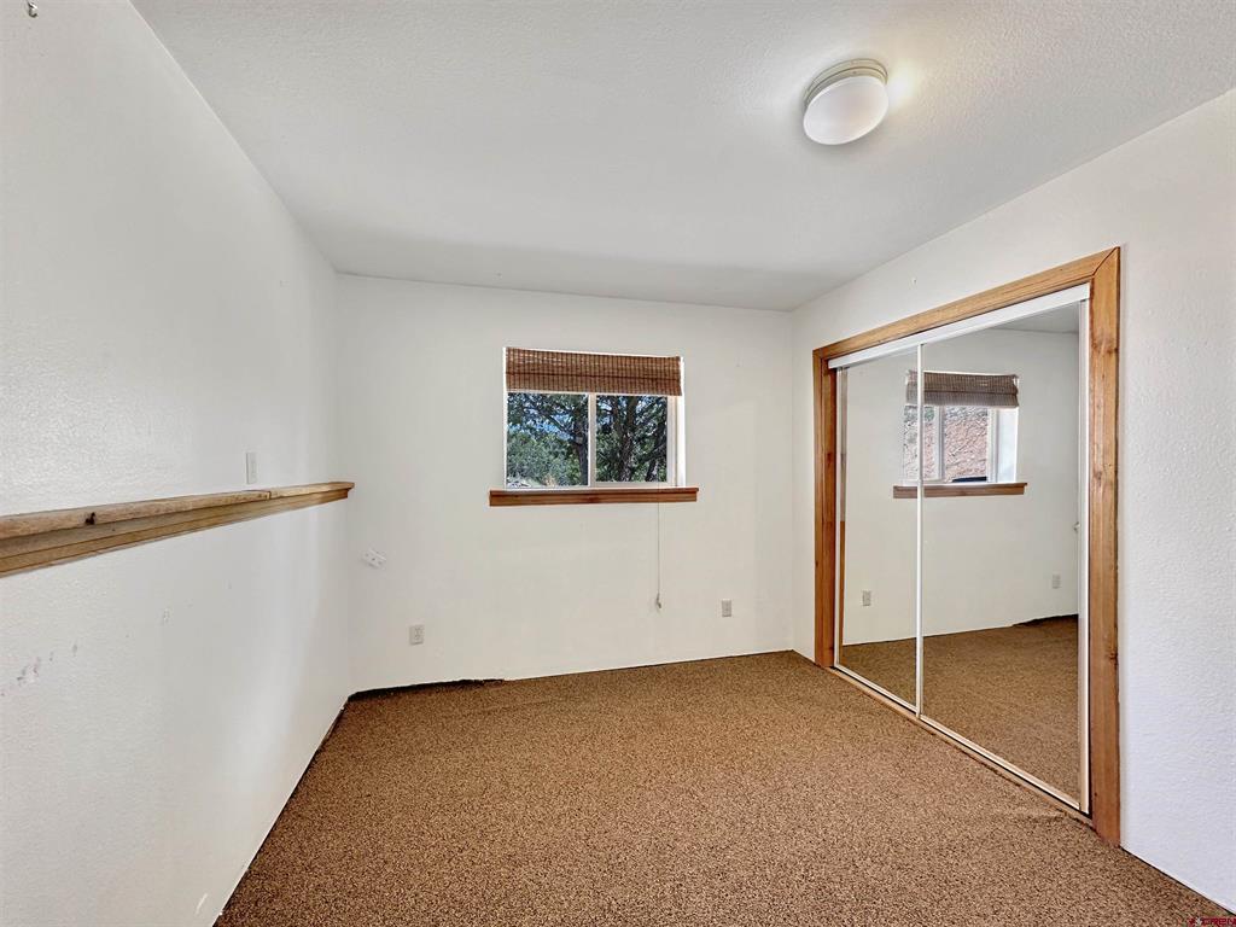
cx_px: 618
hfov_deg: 102.1
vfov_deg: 85.7
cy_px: 464
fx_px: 500
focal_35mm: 14
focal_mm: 2.22
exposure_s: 1/60
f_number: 2.2
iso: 400
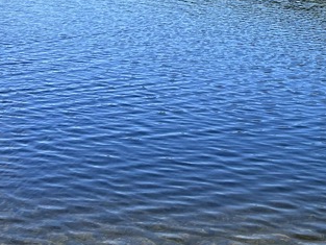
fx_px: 801
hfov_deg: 19.6
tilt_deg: -3.8
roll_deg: -0.8
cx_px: 508
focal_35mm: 85
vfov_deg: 16.8
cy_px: -24
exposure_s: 1/2123
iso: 50
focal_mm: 5.7
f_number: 1.5
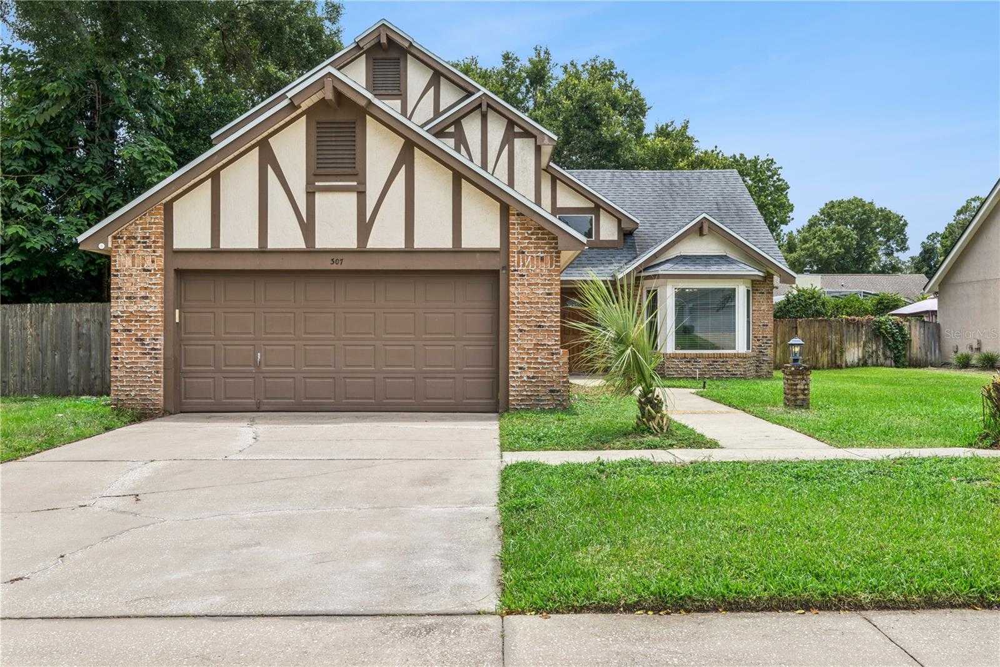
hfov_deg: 55.8
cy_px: 334
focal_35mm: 34
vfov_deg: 38.9
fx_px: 944
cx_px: 500
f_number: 20
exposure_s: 1/50
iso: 125
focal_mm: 34
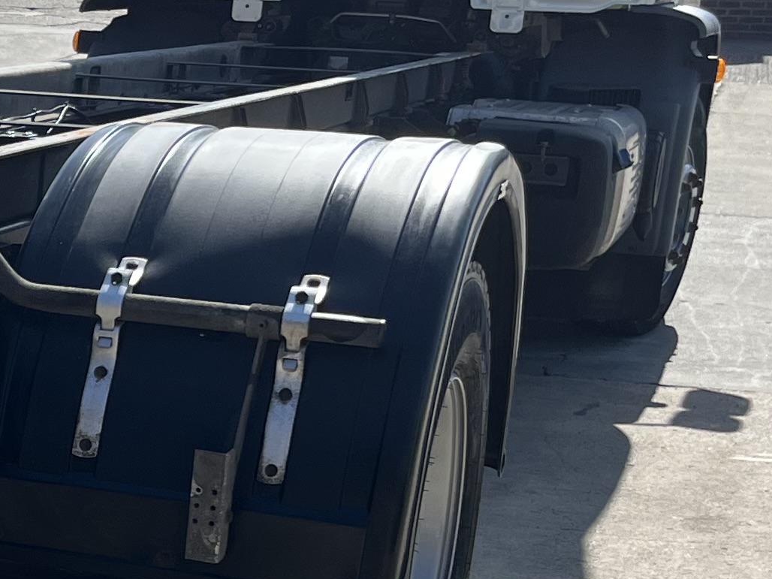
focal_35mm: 102
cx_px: -384
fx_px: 2275
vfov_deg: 14.3
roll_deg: -2.2
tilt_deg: -13.1
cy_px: 534
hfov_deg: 17.4
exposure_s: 1/2513
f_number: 1.6
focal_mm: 5.1
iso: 50
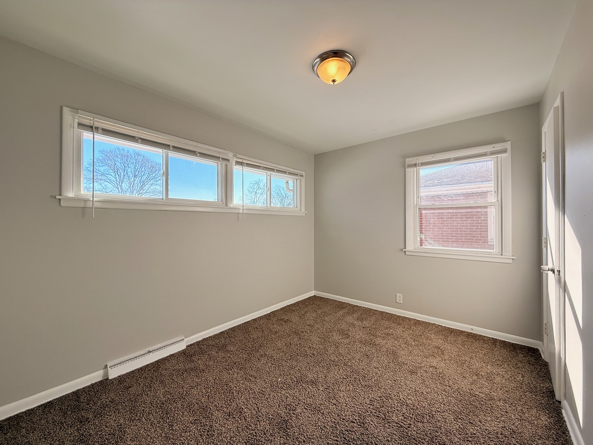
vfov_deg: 85.7
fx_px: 240
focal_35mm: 14
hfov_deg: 102.1
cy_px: 222
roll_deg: +0.4
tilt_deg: +0.4
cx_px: 296
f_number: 2.2
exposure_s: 1/416
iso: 64
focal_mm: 2.22
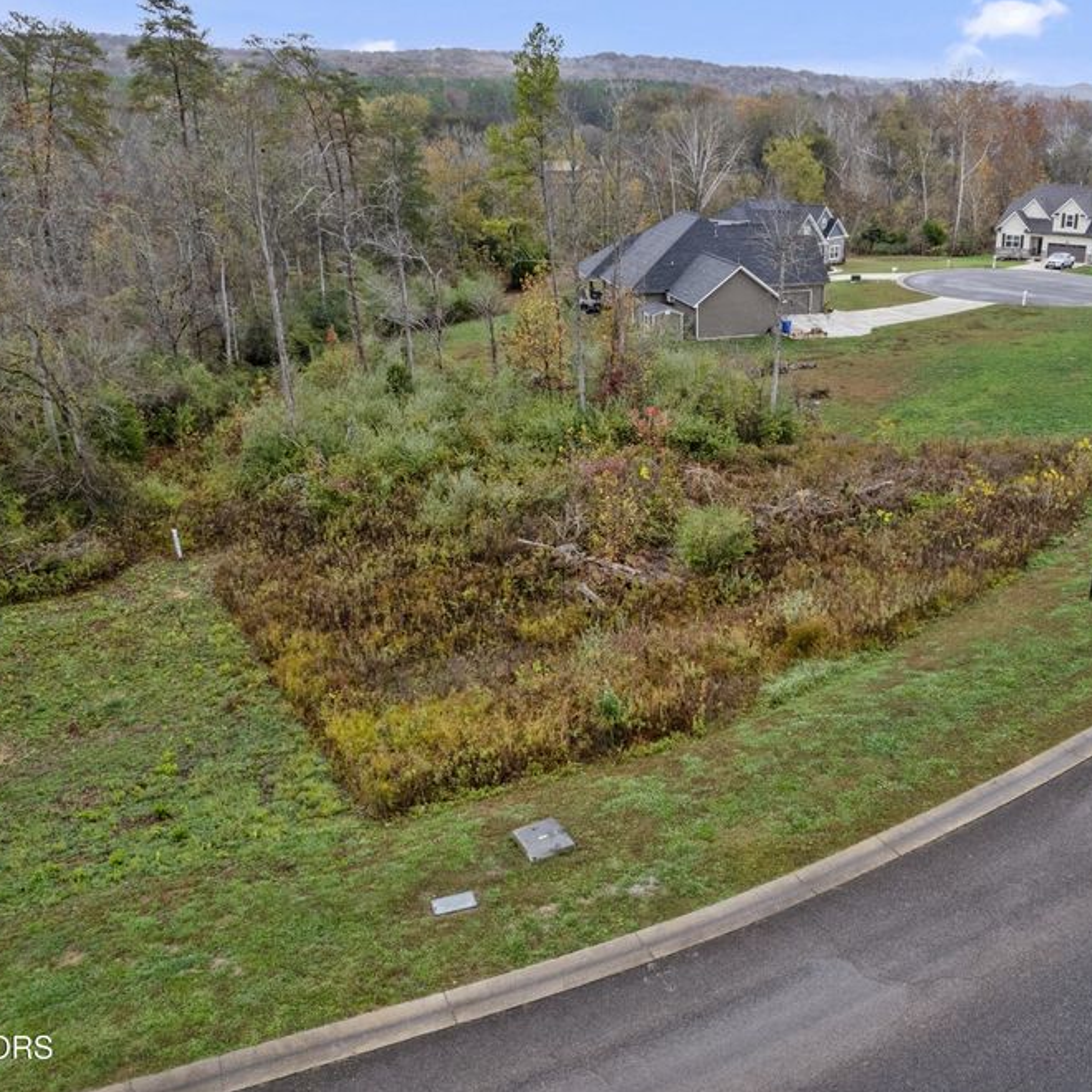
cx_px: 665
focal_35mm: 29
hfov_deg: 55.1
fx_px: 1035
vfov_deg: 55.6
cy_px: 534
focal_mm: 8.38
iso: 110
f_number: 2.8
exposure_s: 1/160
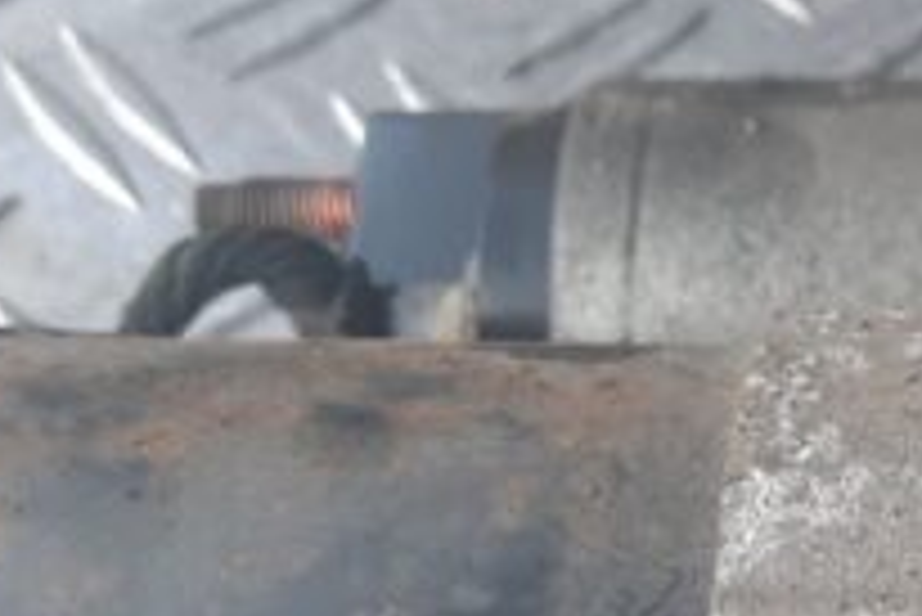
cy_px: 553
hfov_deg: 25.7
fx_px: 1948
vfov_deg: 17.7
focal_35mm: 76
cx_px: 850
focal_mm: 4.6
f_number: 2
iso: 80
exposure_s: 1/60
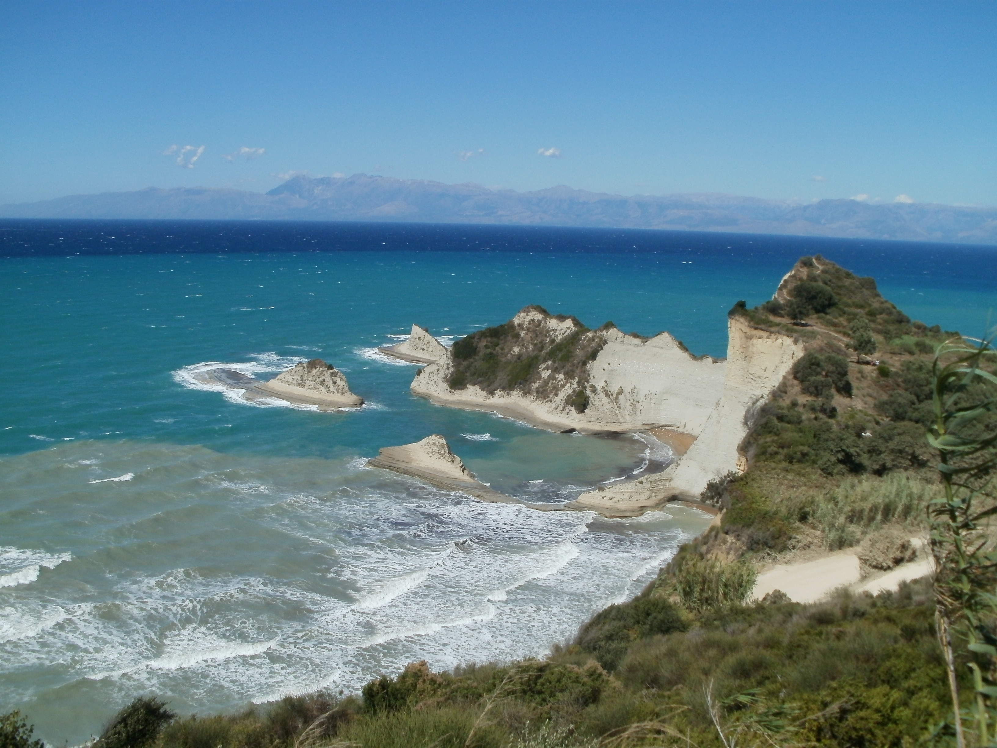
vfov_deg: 39.7
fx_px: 1037
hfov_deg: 51.4
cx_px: 498
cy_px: 374
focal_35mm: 36
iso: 100
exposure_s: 1/1000
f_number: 5.6
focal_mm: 6.3
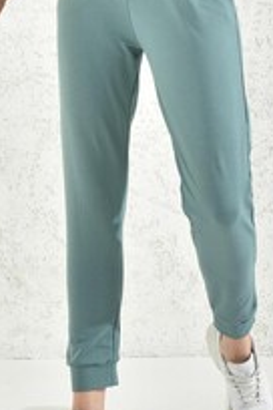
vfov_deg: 18.0
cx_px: 163
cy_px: 18
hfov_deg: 12.3
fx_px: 1263
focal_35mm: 111
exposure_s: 1/160
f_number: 7.1
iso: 100
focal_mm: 42
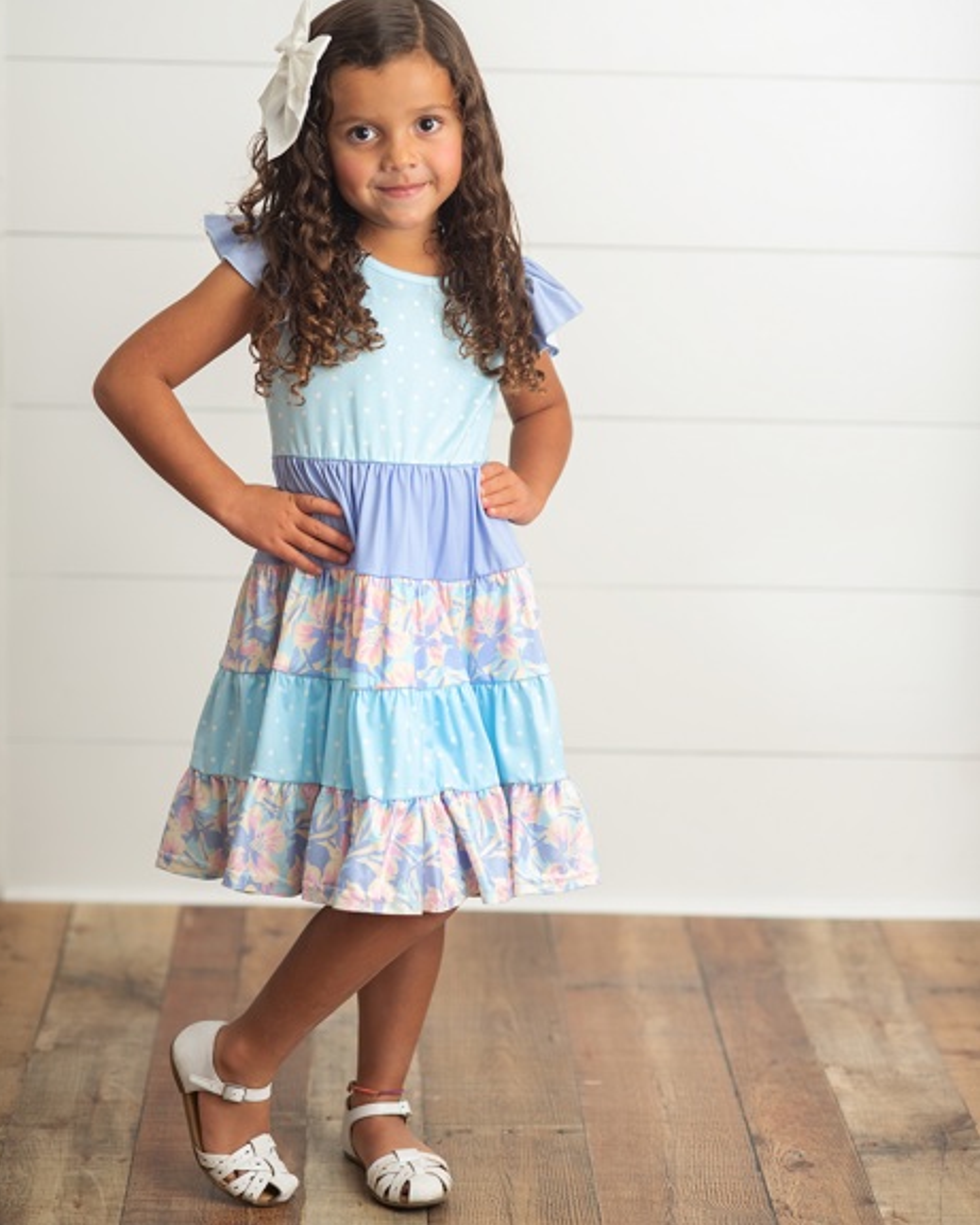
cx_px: 486
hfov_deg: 15.9
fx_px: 3516
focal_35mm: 97
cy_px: 523
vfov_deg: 19.7
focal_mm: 85
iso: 400
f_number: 2.5
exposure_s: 1/200
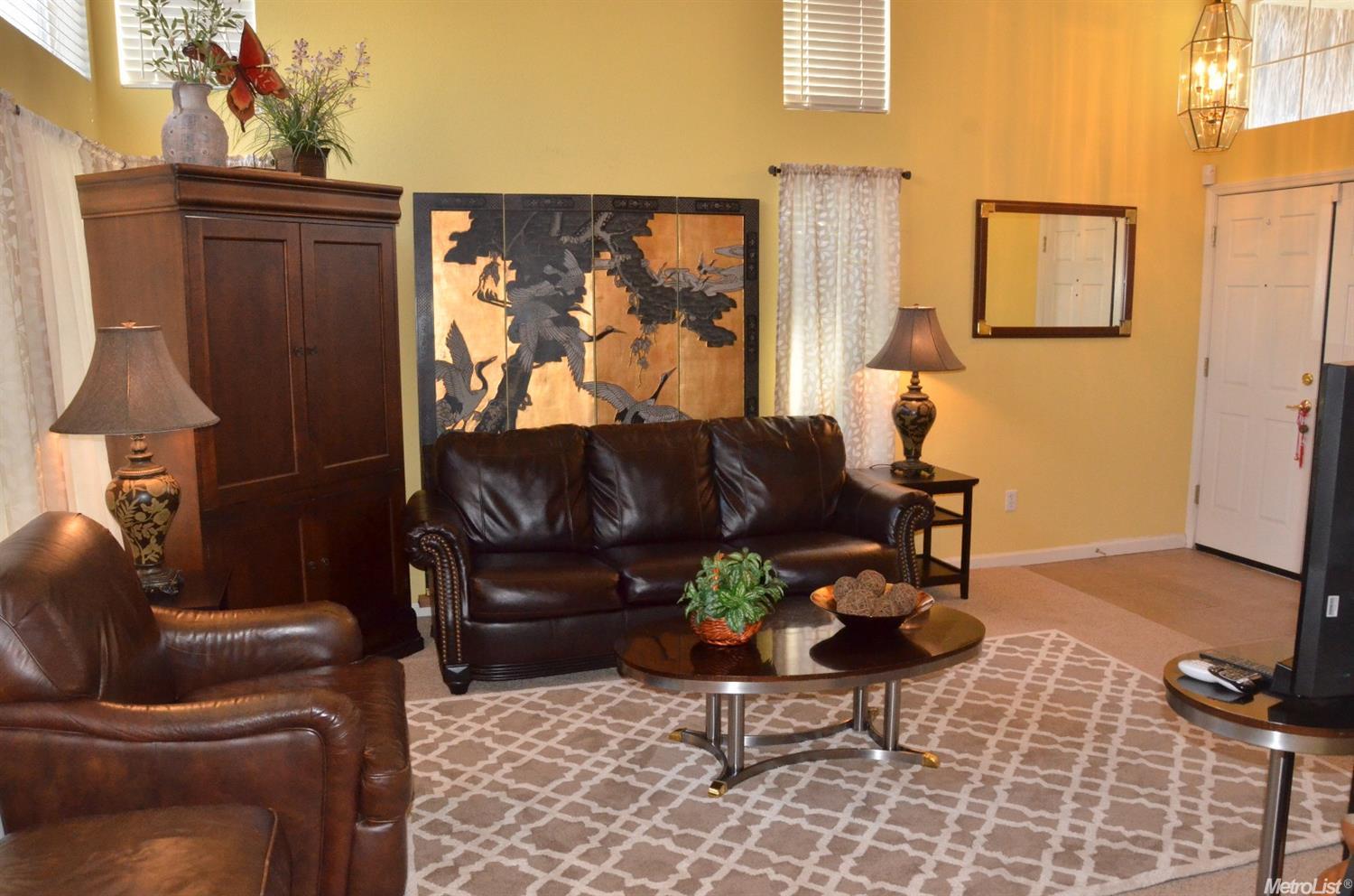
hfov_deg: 67.5
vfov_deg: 47.7
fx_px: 1013
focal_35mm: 27
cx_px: 677
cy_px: 448
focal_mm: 18
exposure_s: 1/60
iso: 2000
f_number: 9
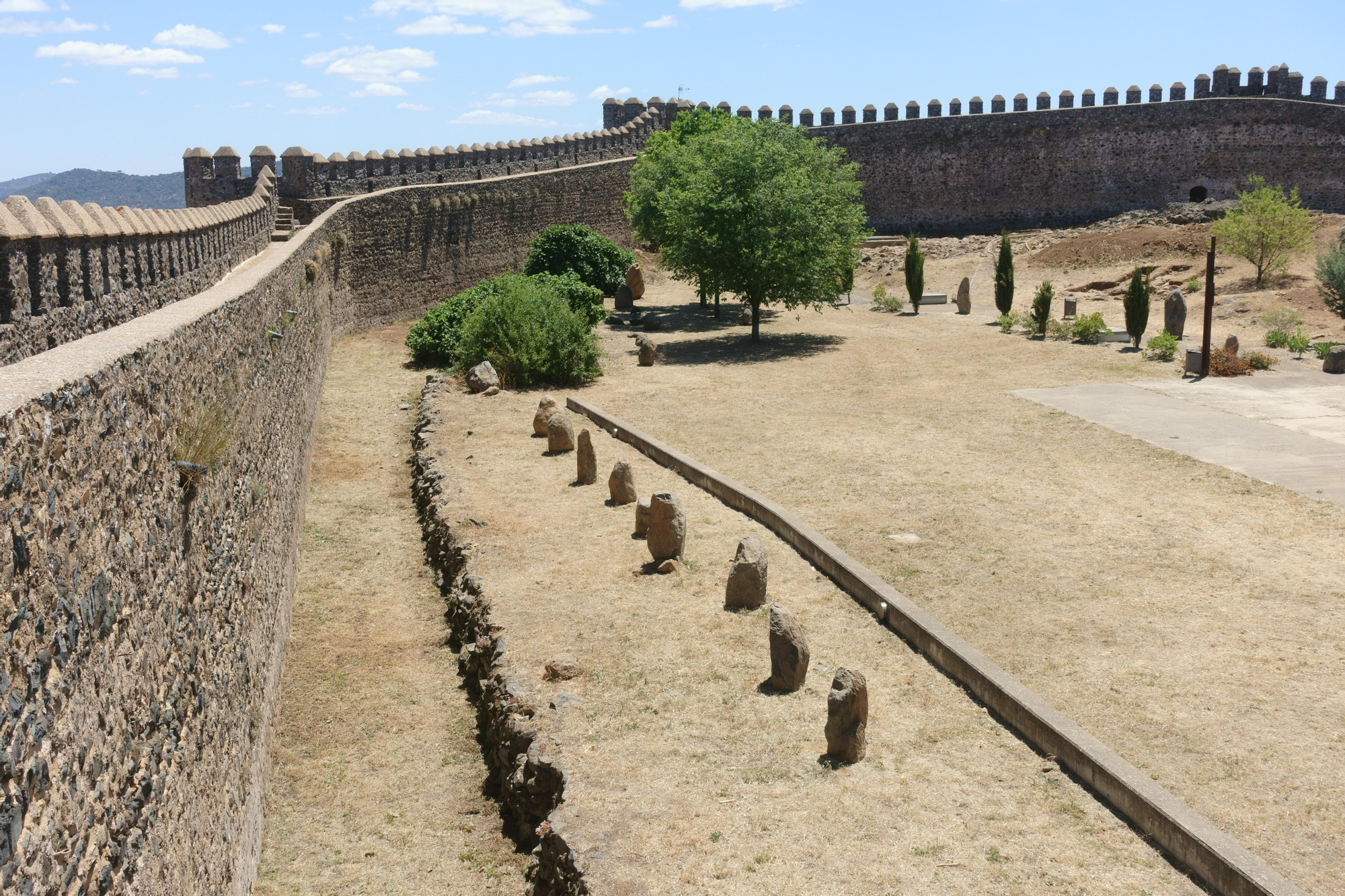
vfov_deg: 34.2
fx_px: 1457
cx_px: 672
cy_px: 448
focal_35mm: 39
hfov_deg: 49.6
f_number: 5.6
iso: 125
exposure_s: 1/640
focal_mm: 14.3
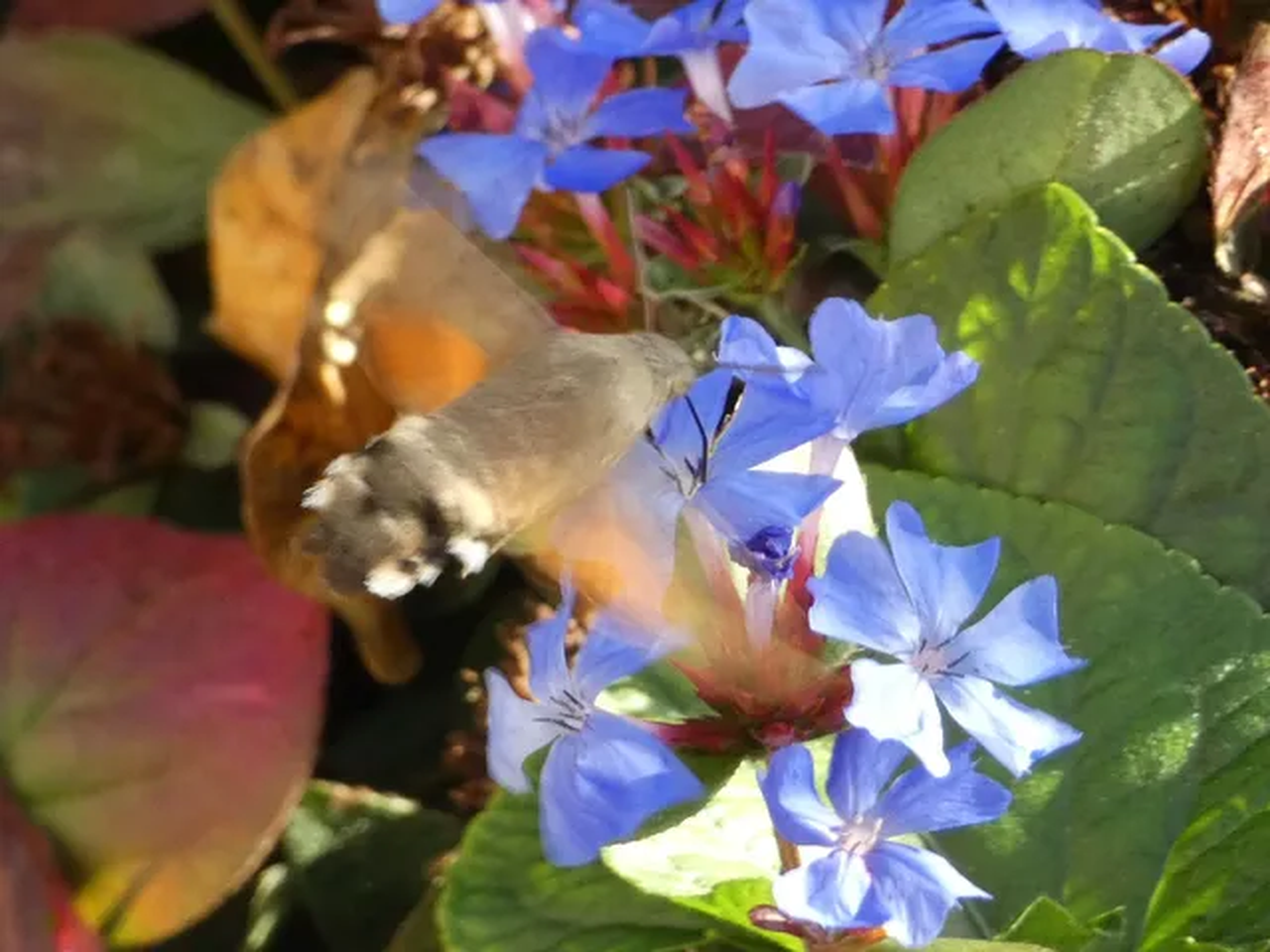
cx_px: 635
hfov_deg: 7.7
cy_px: 476
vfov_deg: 5.8
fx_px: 9466
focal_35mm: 258
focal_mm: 46.2
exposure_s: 1/80
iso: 400
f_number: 5.5
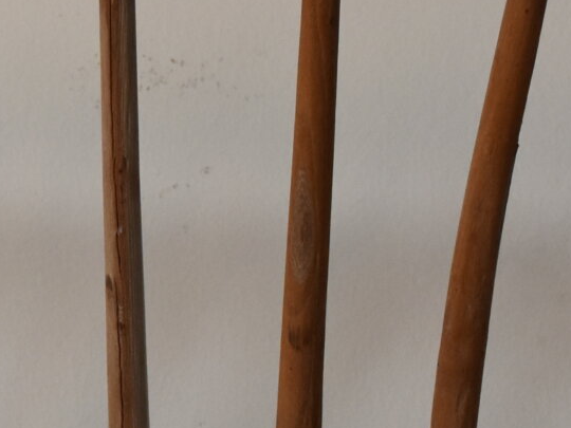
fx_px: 3612
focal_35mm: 219
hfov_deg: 9.0
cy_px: 381
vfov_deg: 6.8
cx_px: -10
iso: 800
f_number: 5.6
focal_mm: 32
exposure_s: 1/125
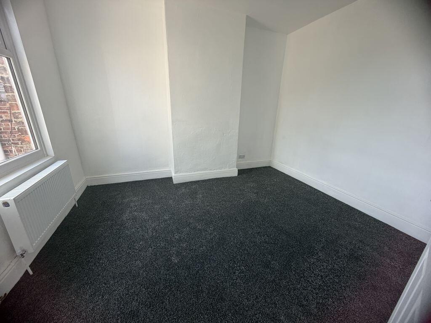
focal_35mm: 14
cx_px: 216
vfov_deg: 85.7
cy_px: 162
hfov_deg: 102.1
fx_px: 174
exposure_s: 1/121
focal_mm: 2.22
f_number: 2.2
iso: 100
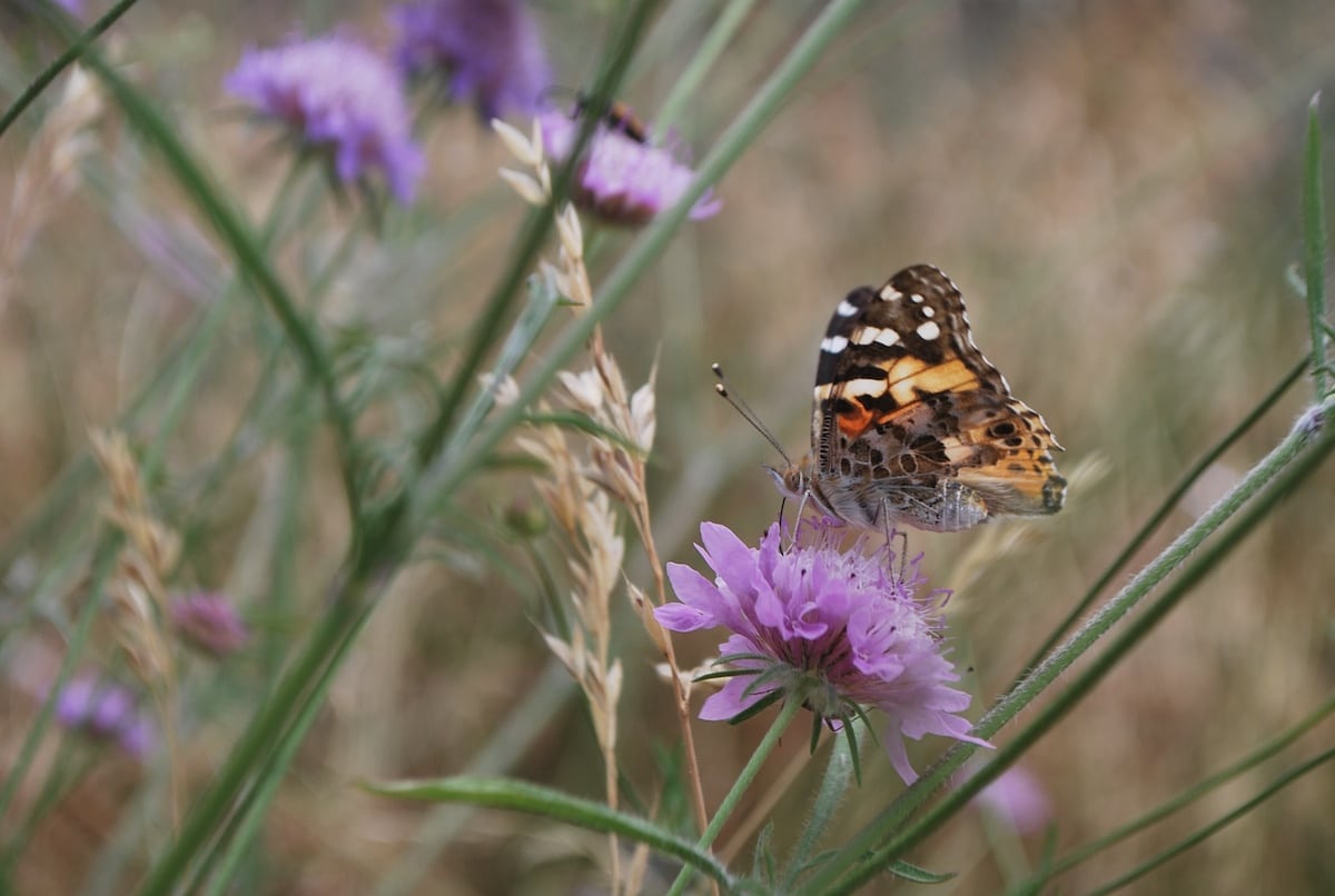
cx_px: 668
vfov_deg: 16.6
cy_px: 448
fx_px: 3066
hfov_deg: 24.6
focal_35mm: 82
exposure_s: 1/200
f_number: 7.1
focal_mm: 55
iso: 100
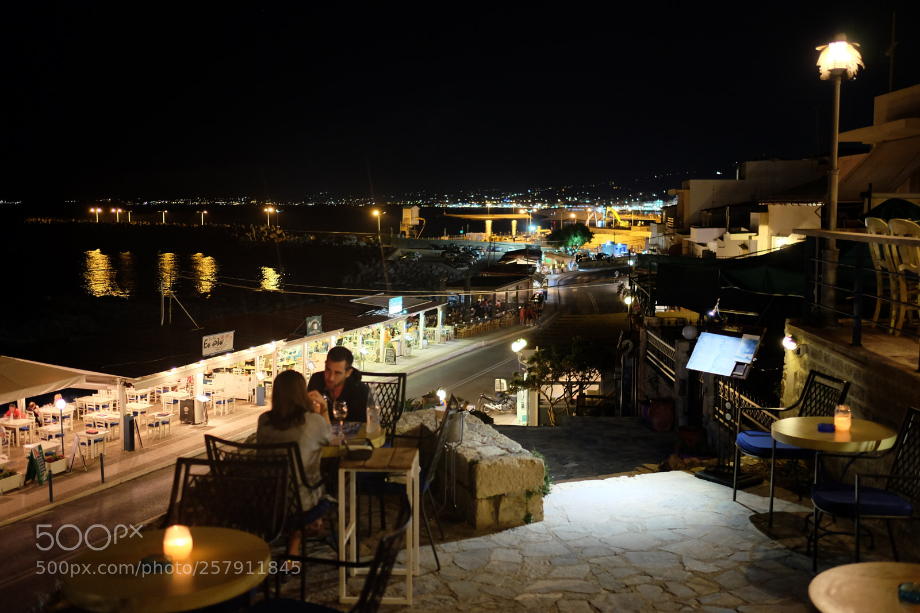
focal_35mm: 35
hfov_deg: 54.4
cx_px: 460
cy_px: 306
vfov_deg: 37.9
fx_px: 894
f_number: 1.4
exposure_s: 1/15
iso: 1250
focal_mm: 23
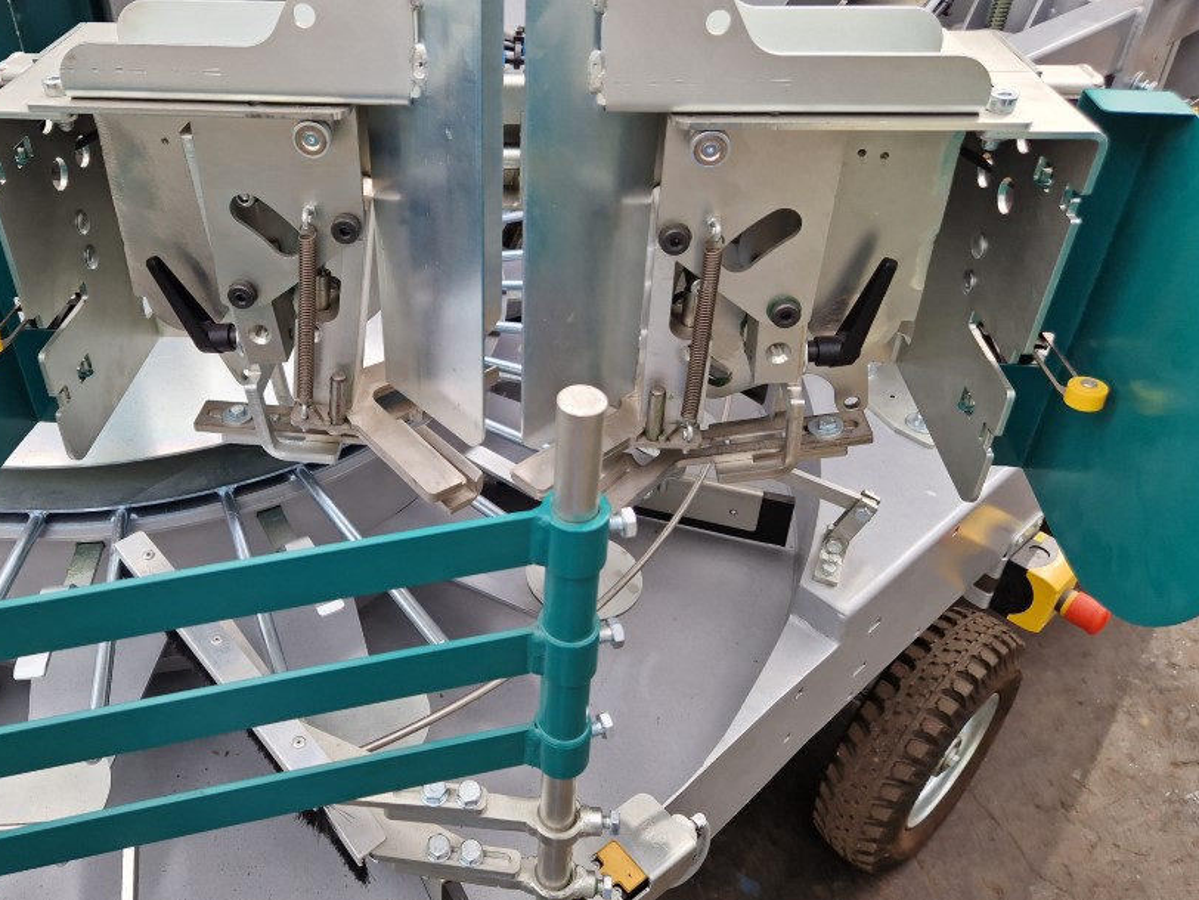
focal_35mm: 29
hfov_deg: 60.9
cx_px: 455
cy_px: 378
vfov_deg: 48.0
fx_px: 1004
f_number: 1.8
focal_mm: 5.4
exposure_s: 1/180
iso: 50
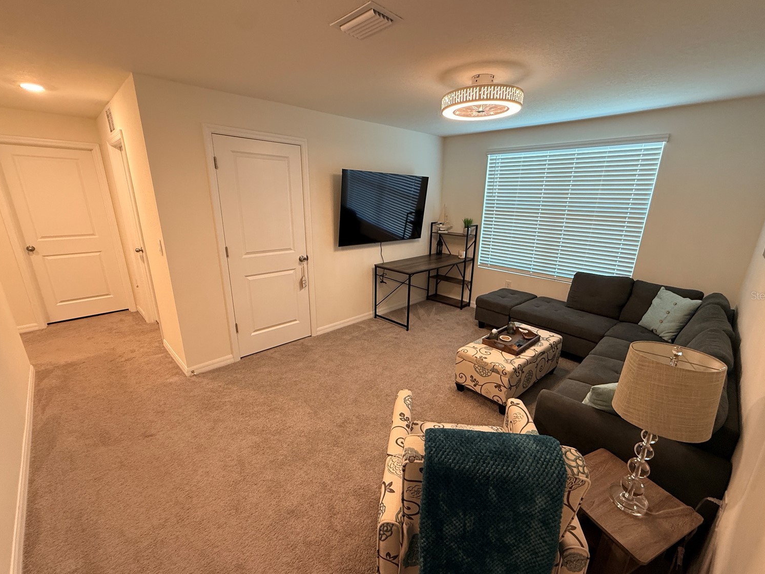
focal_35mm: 15
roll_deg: -0.9
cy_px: 295
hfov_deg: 98.2
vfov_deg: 81.7
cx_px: 389
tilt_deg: -16.1
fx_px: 332
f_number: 2.2
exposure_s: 1/60
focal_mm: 2.22
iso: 200
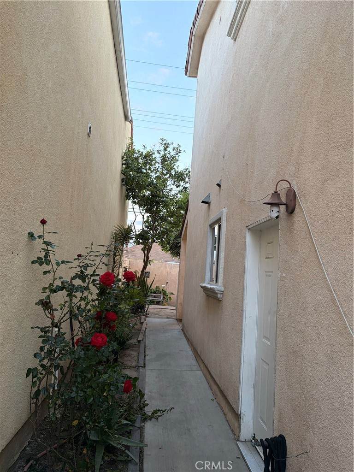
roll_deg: -3.8
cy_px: 236
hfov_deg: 53.1
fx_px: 355
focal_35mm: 26
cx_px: 177
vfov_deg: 67.3
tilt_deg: +7.5
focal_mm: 5.96
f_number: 1.6
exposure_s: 1/60
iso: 125
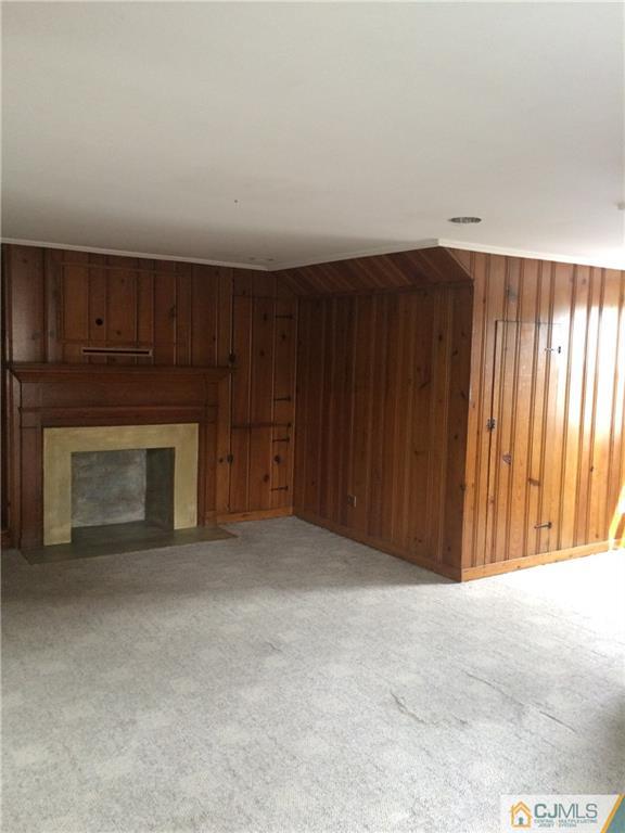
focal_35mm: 29
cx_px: 312
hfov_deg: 48.2
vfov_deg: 61.7
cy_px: 416
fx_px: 698
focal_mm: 4.15
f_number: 2.2
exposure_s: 1/30
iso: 200
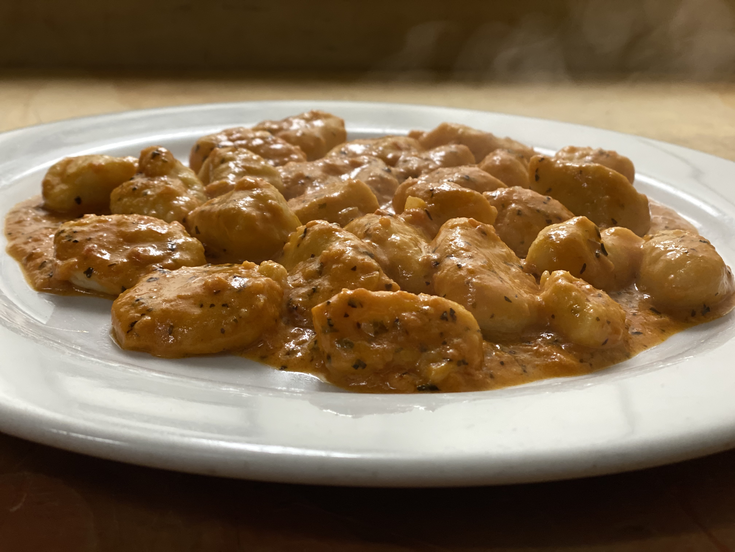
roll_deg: -2.1
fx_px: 1104
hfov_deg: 36.8
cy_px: 276
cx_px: 368
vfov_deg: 28.0
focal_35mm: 52
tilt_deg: -20.8
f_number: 2
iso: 200
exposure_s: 1/120
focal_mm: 6
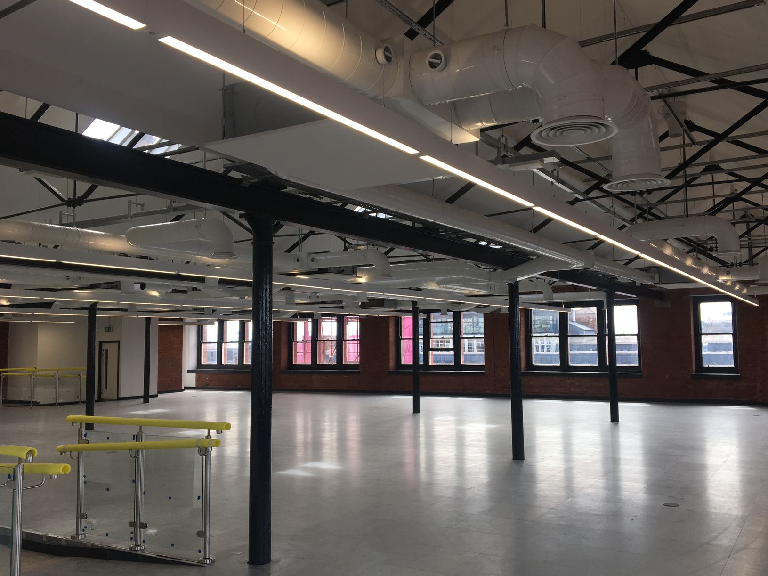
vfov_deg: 44.2
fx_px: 710
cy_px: 291
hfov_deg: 56.7
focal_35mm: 32
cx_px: 416
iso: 25
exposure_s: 1/220
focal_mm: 4.15
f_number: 2.2
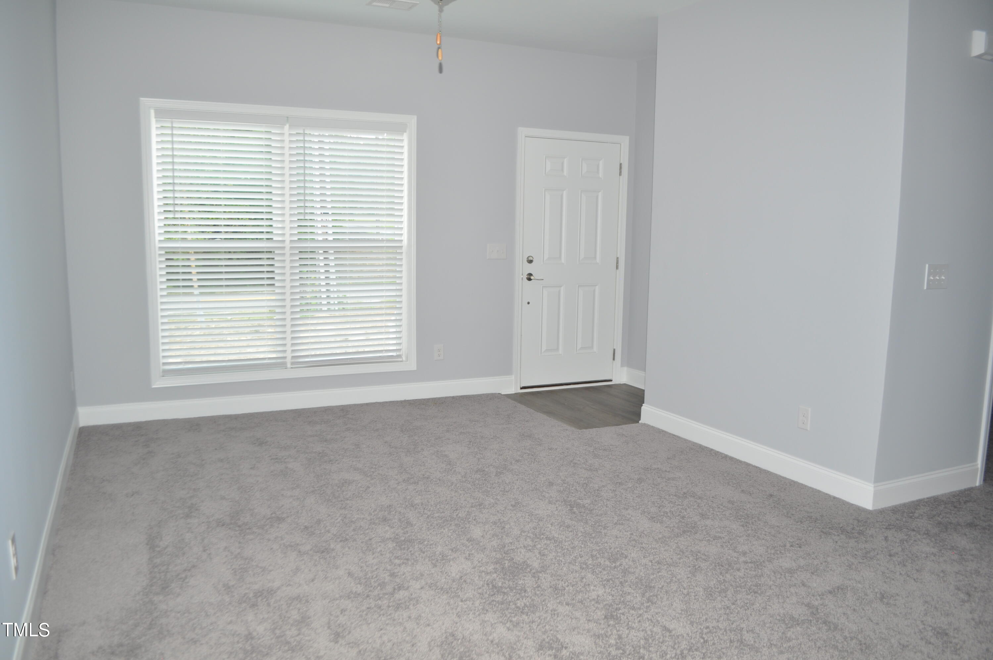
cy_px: 330
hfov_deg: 67.4
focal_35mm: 27
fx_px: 744
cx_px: 496
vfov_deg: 47.8
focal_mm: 18
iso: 200
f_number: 5.6
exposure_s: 1/30
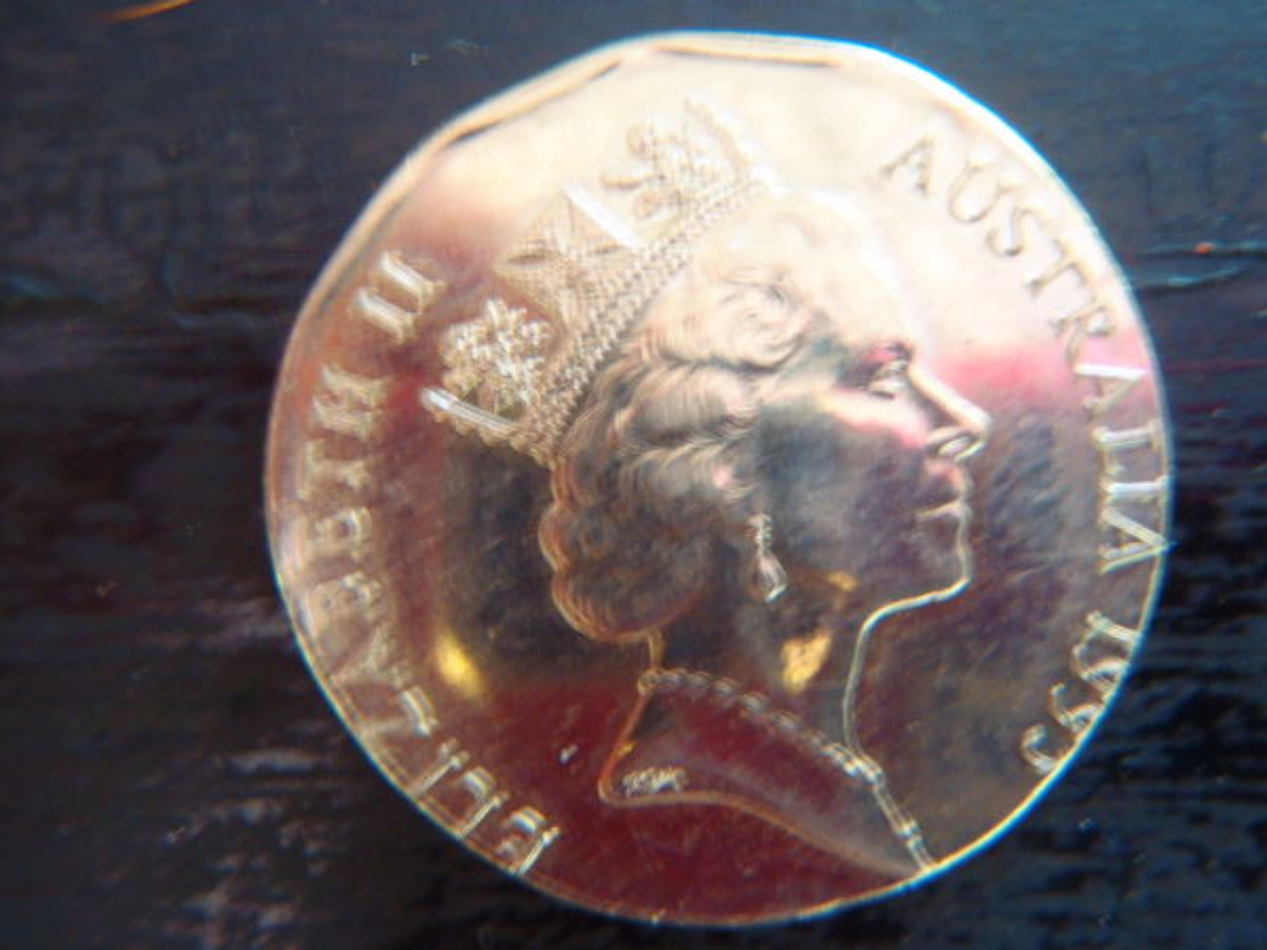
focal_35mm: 36
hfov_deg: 51.4
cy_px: 475
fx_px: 1318
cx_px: 634
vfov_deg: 39.7
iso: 200
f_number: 4.1
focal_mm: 6.53
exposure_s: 1/5
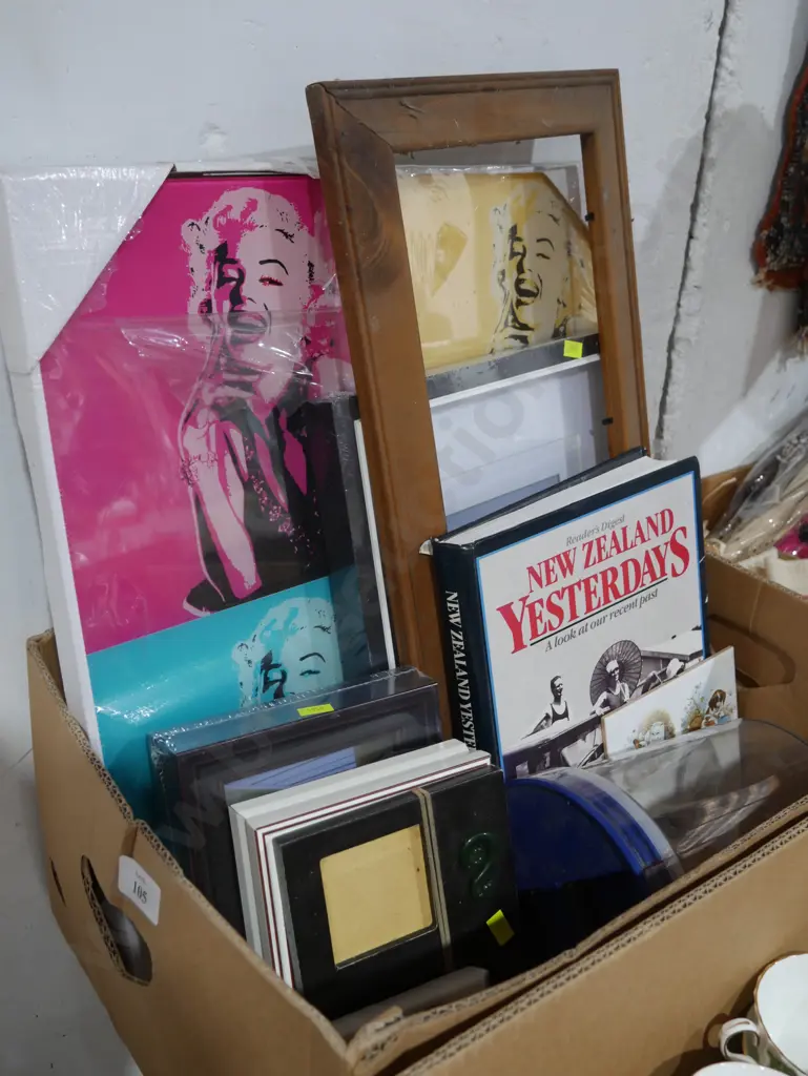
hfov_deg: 39.7
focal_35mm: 36
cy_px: 538
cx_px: 404
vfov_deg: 51.3
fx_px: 1119
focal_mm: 18
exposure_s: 1/60
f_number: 4
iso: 1000
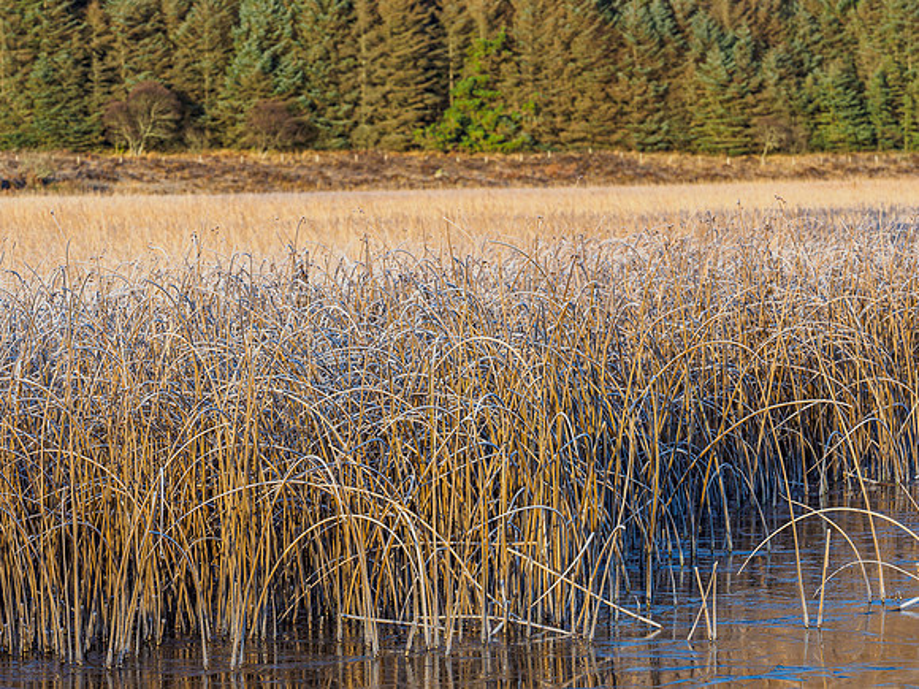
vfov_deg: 7.8
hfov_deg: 10.4
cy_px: 344
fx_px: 5044
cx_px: 460
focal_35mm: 190
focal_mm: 95
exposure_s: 1/250
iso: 200
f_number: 7.1
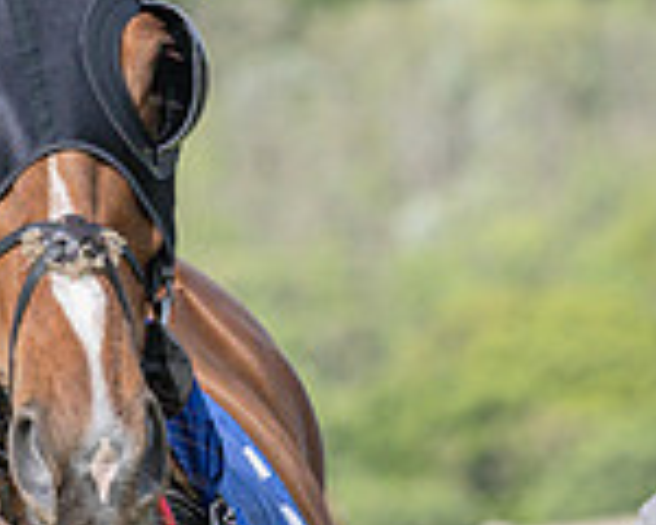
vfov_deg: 1.6
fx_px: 18658
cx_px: 669
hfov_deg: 2.0
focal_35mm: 961
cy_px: 648
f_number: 4.5
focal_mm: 145
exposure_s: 1/1600
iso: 200
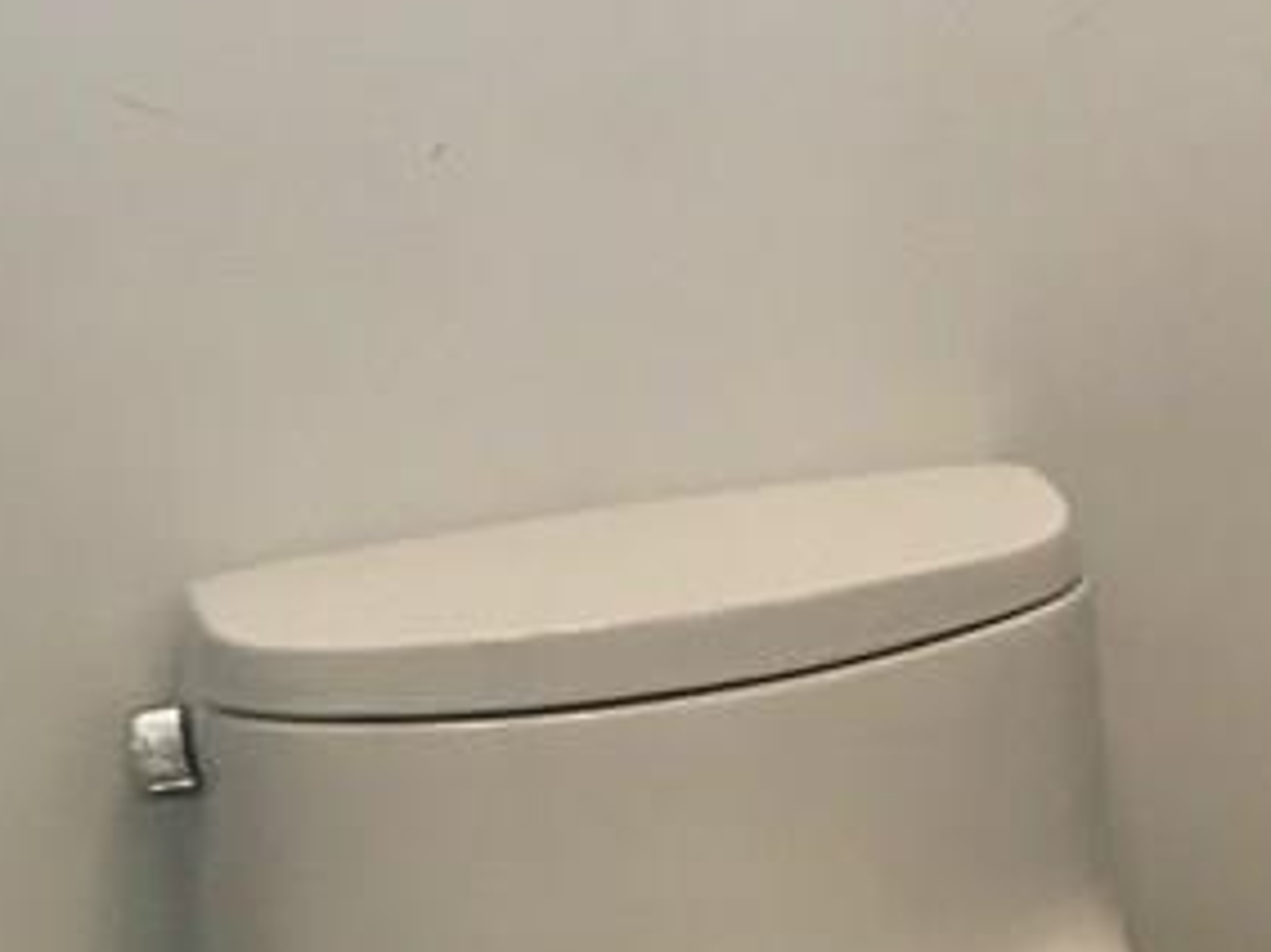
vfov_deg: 13.9
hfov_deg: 16.6
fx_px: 3854
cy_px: 72
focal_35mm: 105
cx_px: 2052
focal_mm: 4.15
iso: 50
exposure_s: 1/30
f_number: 2.2
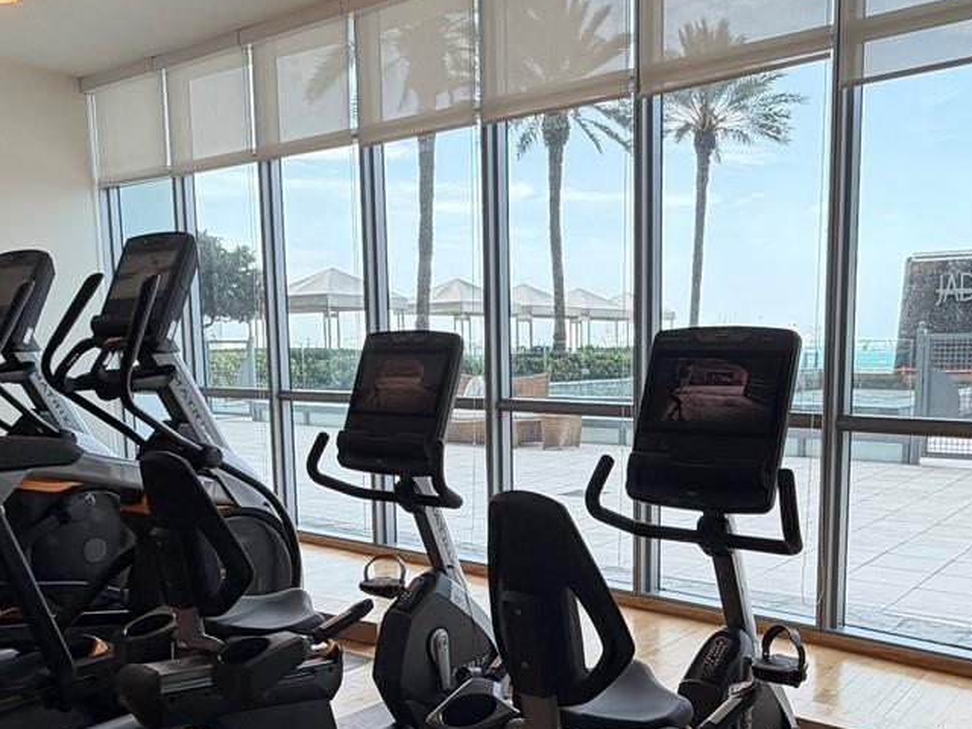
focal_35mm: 35
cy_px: 481
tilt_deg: -6.5
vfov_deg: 40.2
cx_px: 582
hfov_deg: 52.3
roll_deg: +0.0
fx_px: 983
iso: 50
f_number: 2.2
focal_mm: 2.22
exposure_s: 1/175
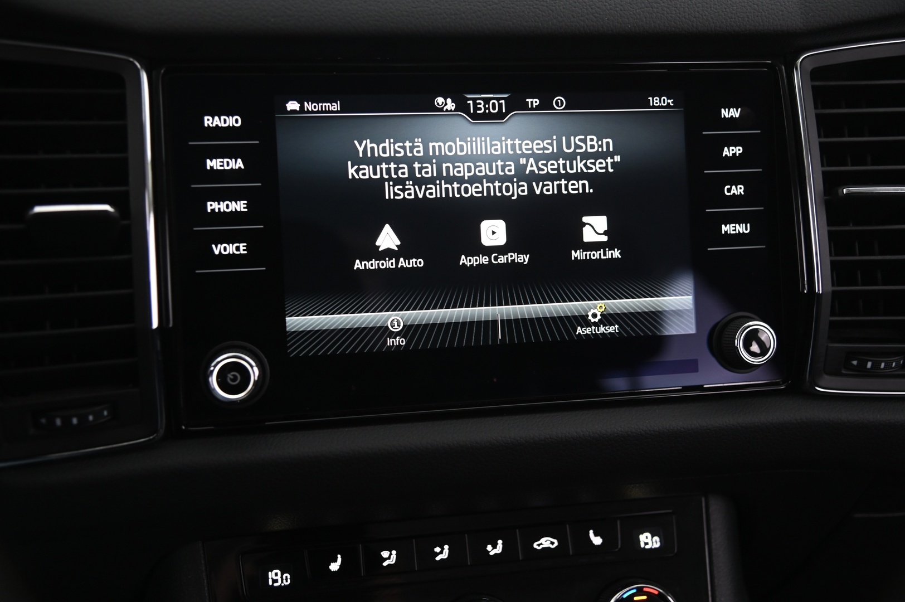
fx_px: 1005
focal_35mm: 40
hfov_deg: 48.5
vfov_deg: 33.3
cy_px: 301
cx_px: 452
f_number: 4
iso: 2000
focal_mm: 40
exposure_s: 1/20
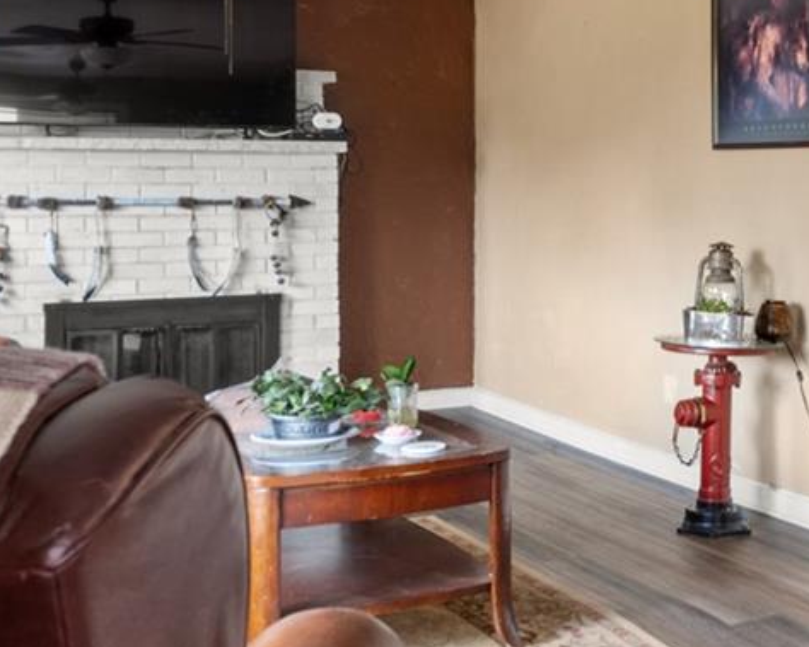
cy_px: 200
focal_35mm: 57
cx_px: 720
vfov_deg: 26.5
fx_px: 1364
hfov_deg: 31.5
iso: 250
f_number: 8
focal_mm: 18
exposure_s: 2
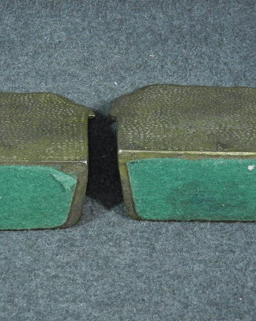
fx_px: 824
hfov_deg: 17.6
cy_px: 167
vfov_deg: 22.0
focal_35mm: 87
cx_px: 106
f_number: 4
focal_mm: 10.6
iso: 800
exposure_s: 1/30
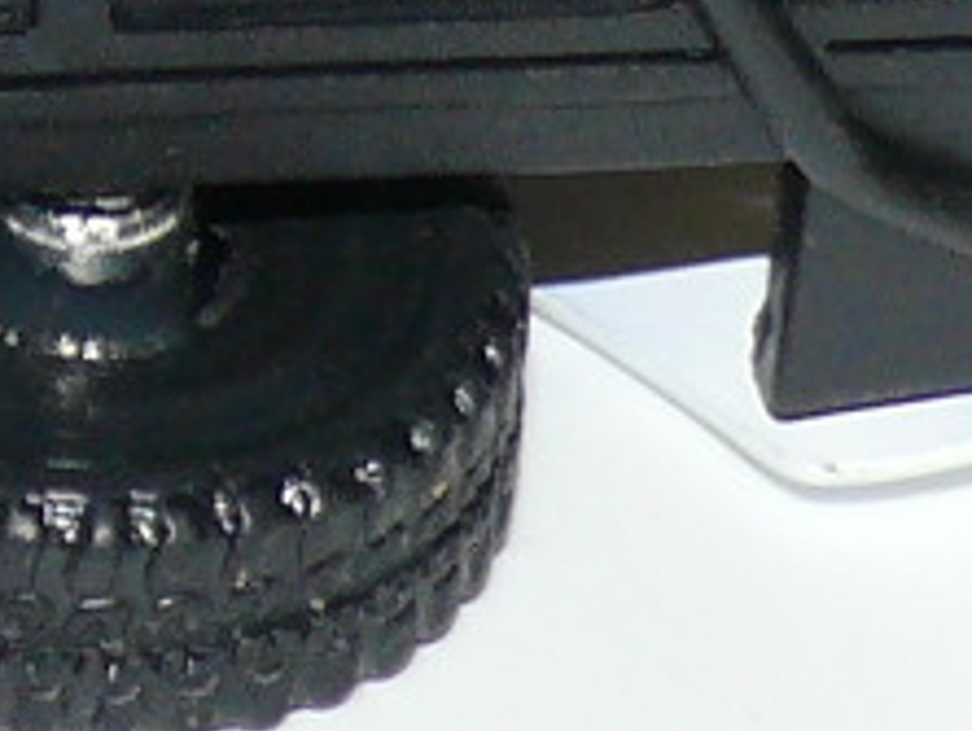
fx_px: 13746
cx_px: -1511
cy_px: -556
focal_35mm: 489
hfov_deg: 4.0
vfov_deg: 3.0
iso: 100
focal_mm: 10.8
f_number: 4
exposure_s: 1/30
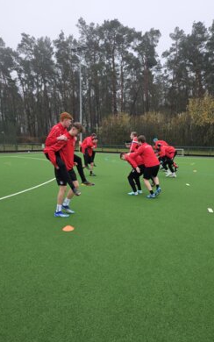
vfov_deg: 72.5
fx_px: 233
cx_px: 114
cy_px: 175
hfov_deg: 49.3
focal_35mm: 25
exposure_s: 1/120
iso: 25
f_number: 1.8
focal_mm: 5.4
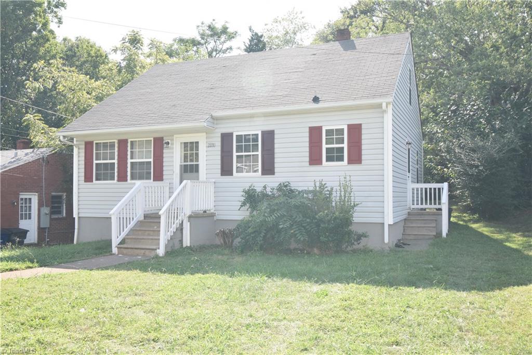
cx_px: 266
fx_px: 473
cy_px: 178
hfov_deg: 58.7
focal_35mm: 32
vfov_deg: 41.1
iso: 1250
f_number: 22
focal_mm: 32
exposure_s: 1/200
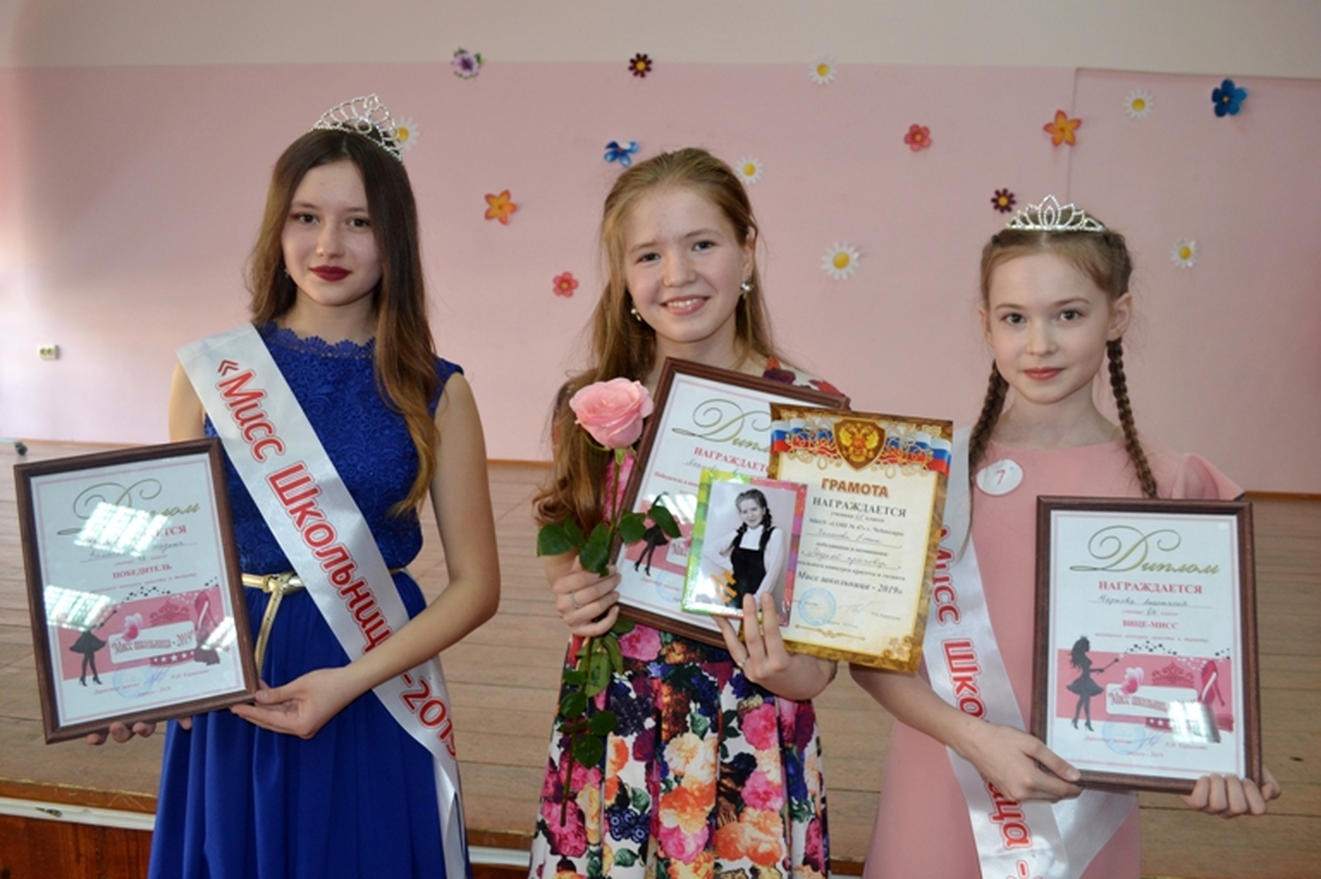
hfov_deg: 67.4
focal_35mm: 27
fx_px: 990
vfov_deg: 47.9
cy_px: 440
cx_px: 660
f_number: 3.5
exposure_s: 1/60
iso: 560
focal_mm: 18
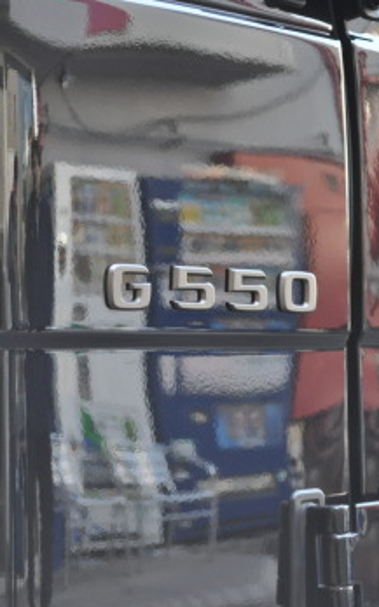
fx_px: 1388
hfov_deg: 15.5
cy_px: 304
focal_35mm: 84
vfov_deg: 24.6
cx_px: 220
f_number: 5
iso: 800
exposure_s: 1/100
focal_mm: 36
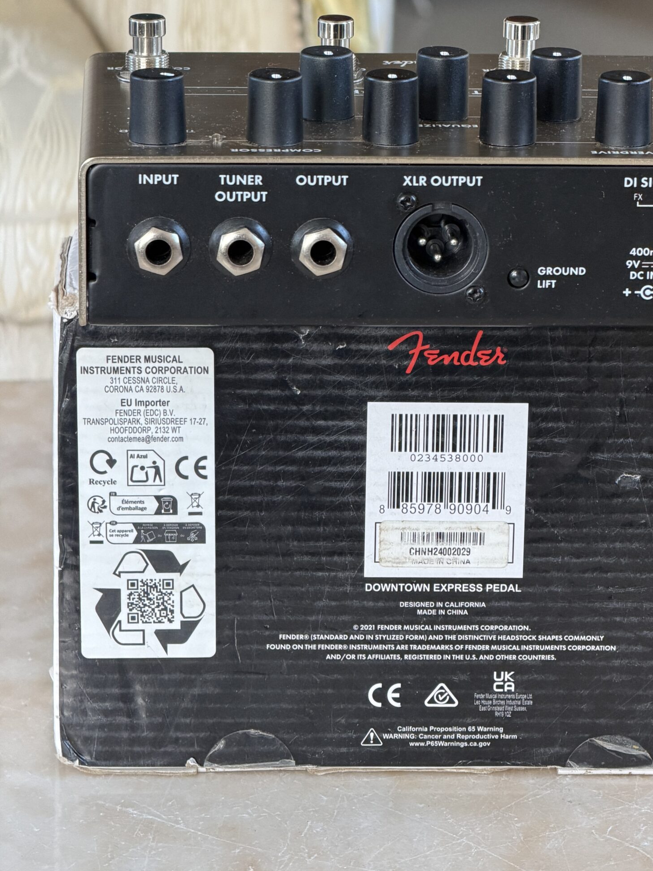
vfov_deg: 14.9
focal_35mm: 132
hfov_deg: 11.2
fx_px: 3319
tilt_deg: -19.2
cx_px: 430
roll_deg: -1.7
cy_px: 415
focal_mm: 16.89
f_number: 2.8
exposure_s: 1/121
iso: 250
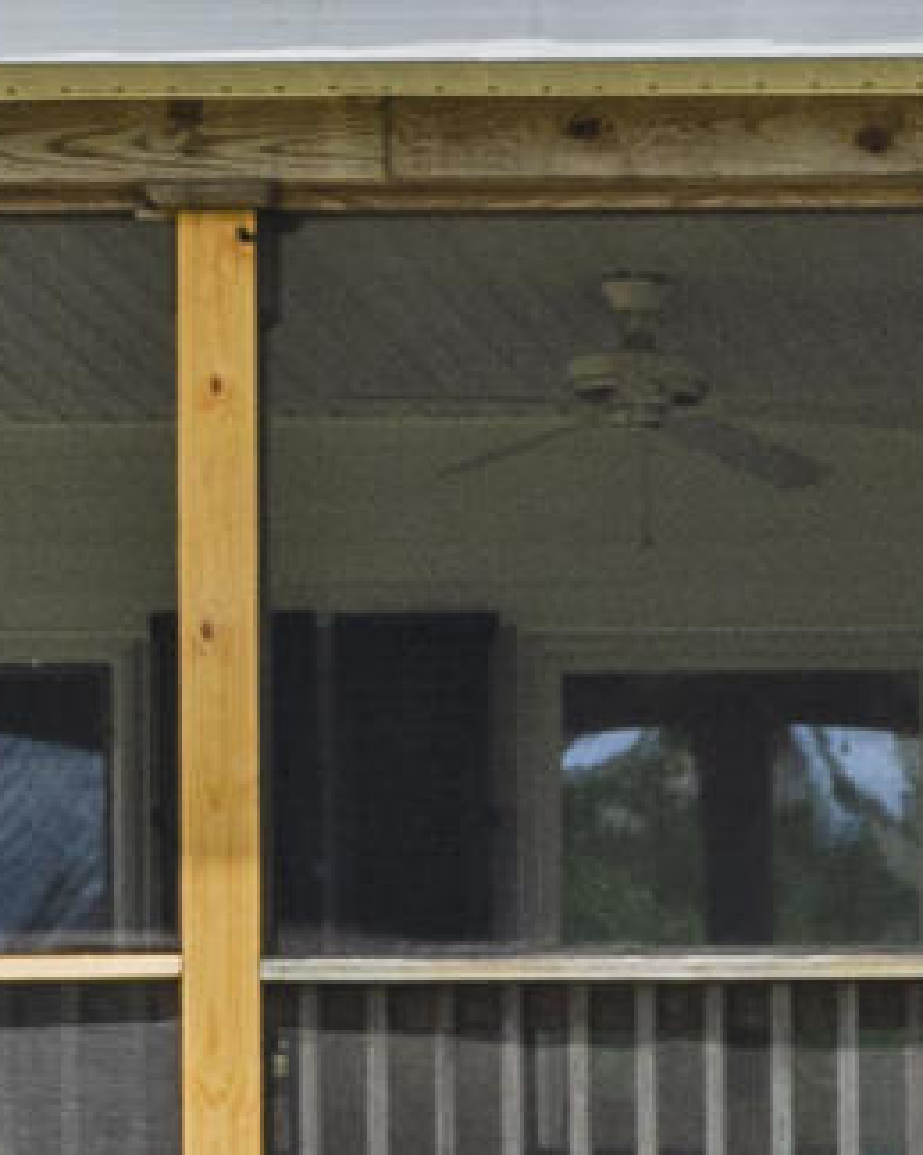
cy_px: 804
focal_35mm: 260
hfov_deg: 5.8
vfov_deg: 7.4
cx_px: 1985
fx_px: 8882
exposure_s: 1/320
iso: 100
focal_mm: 20
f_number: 9
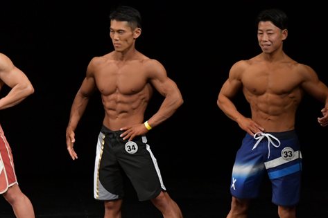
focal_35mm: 442
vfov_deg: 3.1
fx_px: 4025
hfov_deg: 4.7
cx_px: 168
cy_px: 145
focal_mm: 180
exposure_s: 1/400
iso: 3200
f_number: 5.6
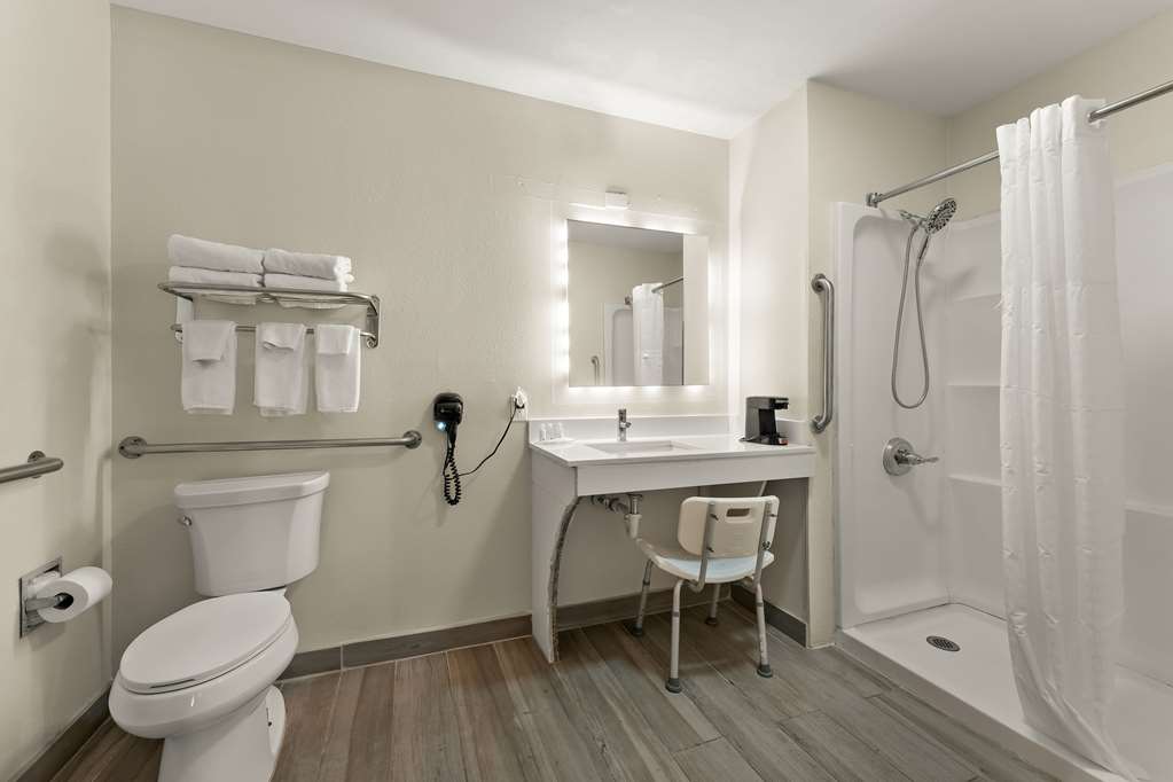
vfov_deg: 81.2
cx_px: 586
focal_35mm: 14
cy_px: 391
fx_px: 456
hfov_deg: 104.3
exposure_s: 1/8
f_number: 8
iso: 320
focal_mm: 14
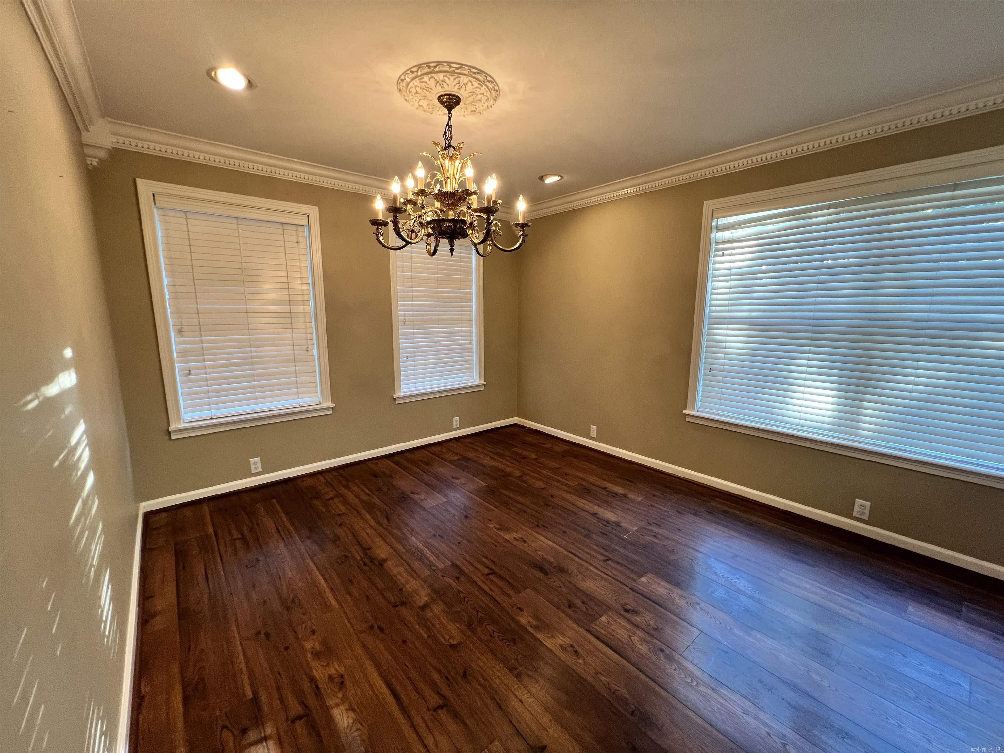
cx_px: 502
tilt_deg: -9.5
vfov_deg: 89.9
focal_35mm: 13
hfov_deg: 106.2
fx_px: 377
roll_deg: -0.4
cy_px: 376
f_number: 1.8
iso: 160
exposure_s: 1/60
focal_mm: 1.57
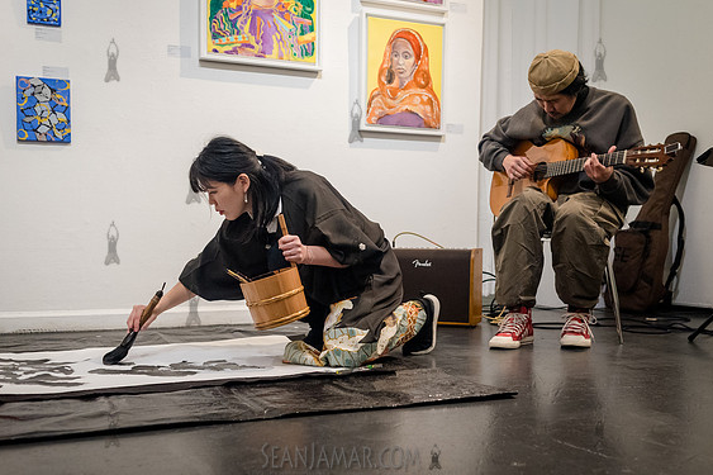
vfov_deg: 33.4
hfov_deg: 48.4
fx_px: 792
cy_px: 263
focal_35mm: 40
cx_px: 384
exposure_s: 1/400
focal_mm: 35
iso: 5000
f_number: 3.5
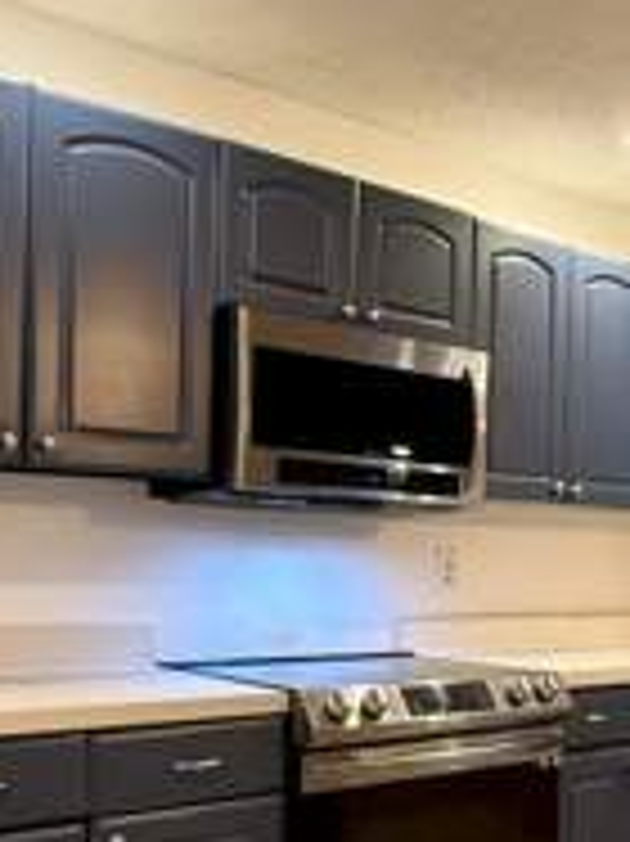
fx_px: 1166
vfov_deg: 39.1
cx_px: 486
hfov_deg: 29.7
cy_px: 576
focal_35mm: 48
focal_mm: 2.22
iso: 400
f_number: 2.2
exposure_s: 1/60
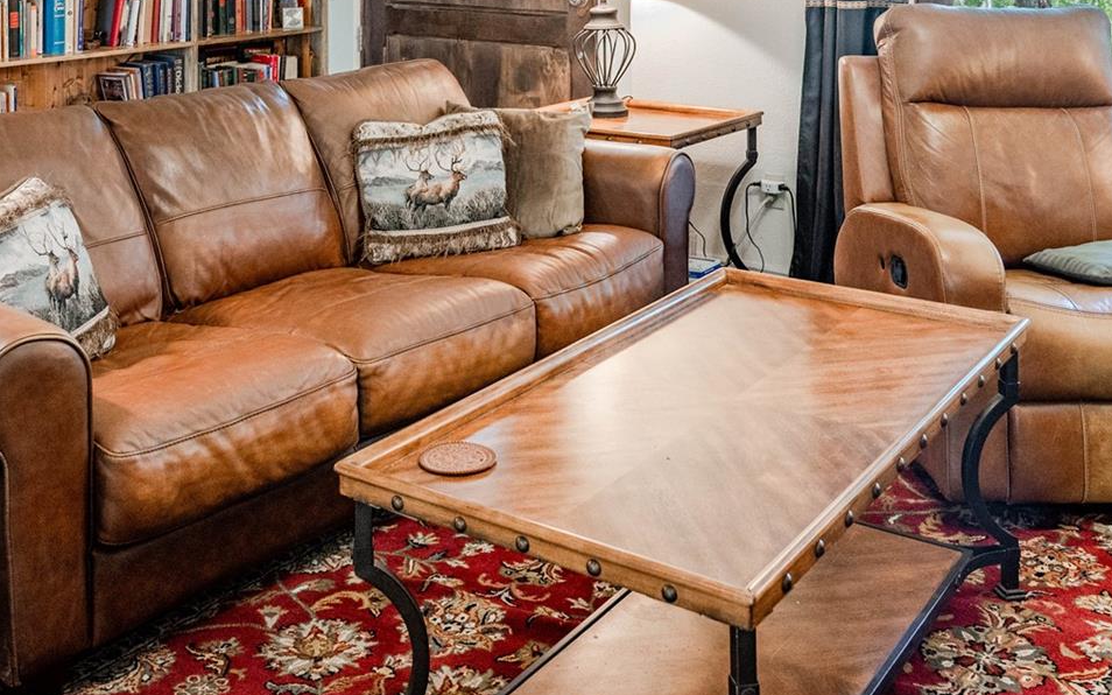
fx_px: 1242
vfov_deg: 30.0
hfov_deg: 48.2
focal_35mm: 41
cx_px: 502
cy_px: 81
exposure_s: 1/25
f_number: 5
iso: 1600
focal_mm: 24
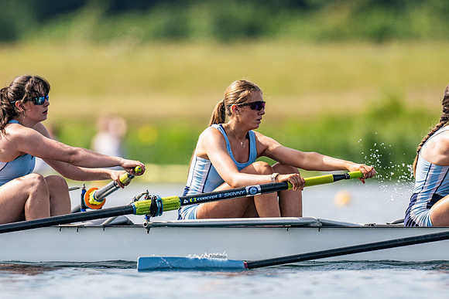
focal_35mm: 900
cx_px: 224
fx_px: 11233
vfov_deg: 1.5
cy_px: 150
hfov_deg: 2.3
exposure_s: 1/2500
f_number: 4
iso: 180
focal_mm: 600
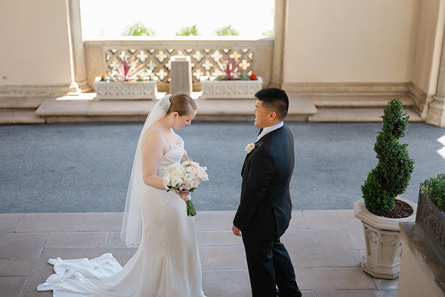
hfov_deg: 42.5
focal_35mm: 46
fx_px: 573
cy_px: 132
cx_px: 222
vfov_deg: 29.0
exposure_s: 1/250
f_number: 1.7
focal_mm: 55
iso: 80
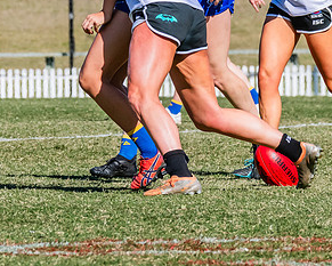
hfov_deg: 2.3
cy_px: 0
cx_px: 131
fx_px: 8217
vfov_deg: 1.9
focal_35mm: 836
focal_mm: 250
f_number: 11
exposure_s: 1/1250
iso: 640
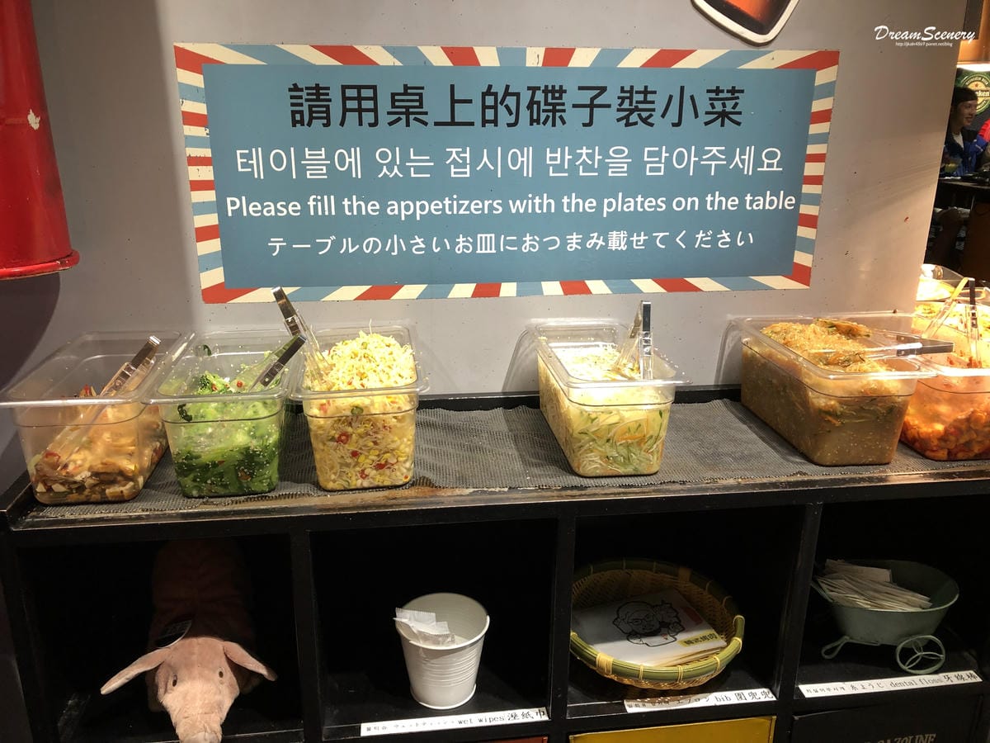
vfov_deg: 49.7
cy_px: 372
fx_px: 801
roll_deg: -0.3
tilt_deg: -19.9
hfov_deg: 63.4
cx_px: 495
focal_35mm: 28
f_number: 1.8
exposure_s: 1/20
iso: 40
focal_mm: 3.99
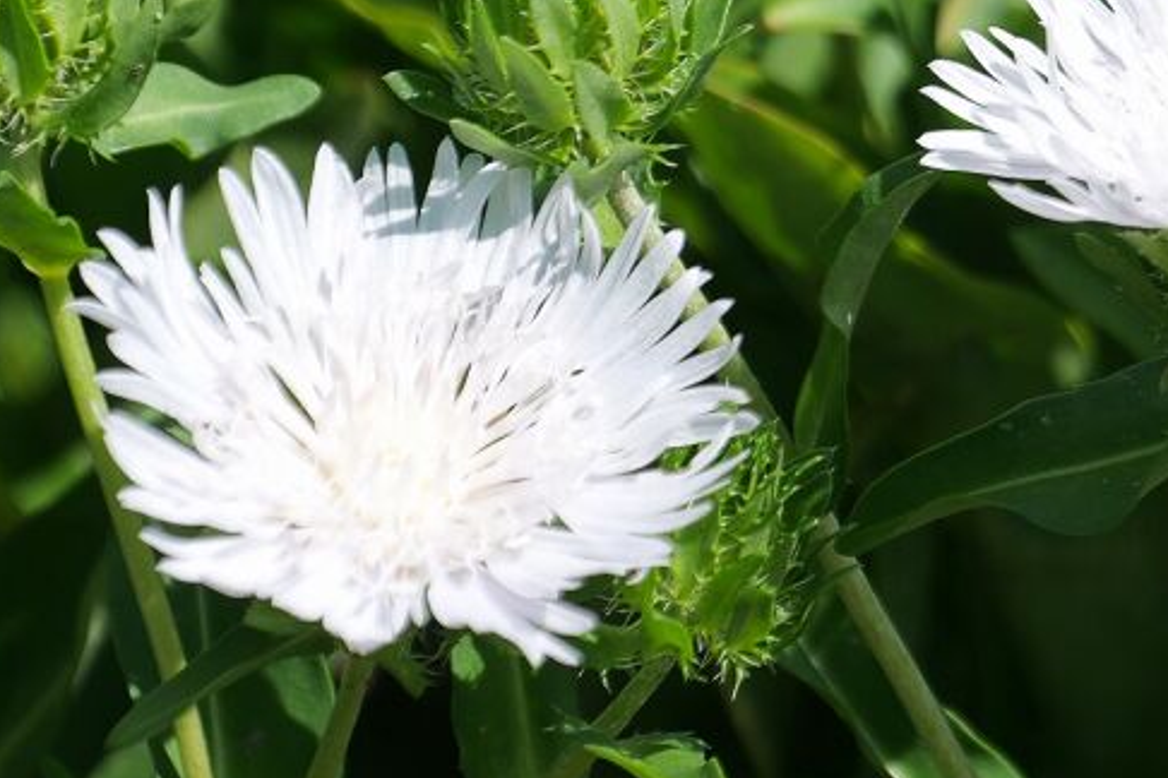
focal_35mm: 377
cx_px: 1299
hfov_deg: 5.4
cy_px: -71
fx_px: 12231
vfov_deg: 3.6
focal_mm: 104
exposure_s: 1/400
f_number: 5
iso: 100
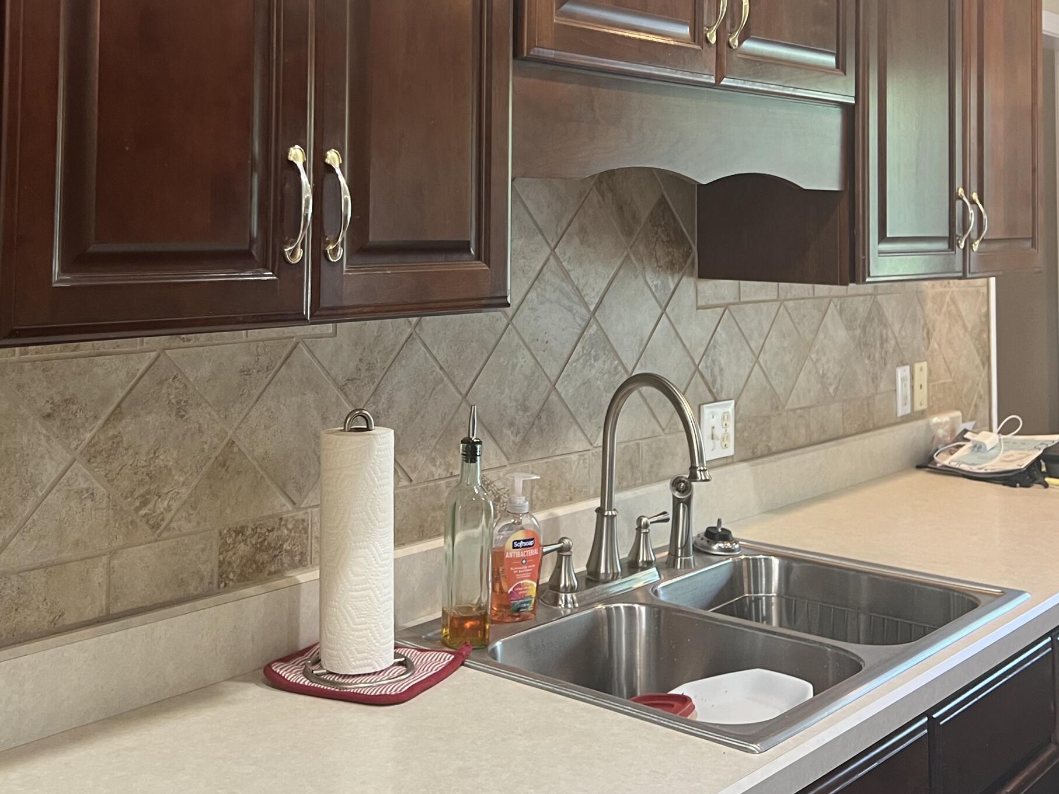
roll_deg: -0.1
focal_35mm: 43
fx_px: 1315
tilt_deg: +0.8
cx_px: 427
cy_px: 167
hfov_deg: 43.7
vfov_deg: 32.7
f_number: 1.5
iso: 125
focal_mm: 5.7
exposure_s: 1/60
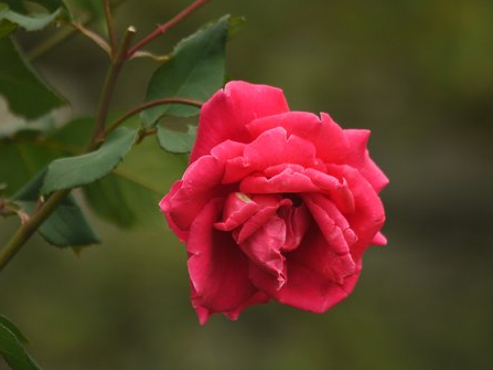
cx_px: 276
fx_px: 9782
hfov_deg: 2.9
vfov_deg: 2.2
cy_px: 190
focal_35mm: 687
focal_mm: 300
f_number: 5.6
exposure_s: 1/400
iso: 320
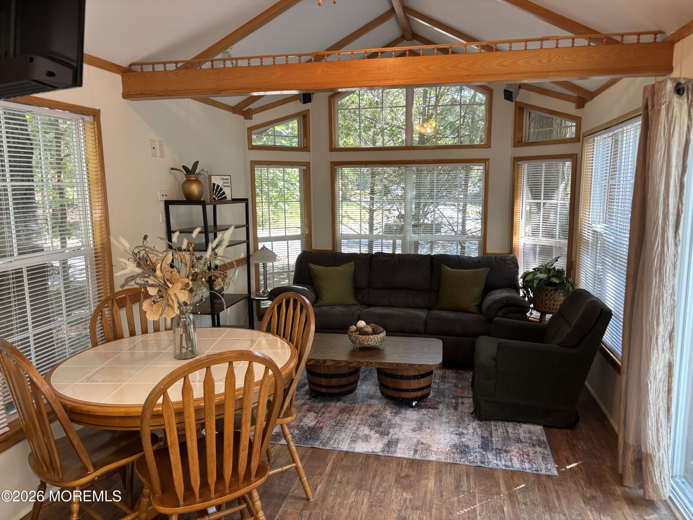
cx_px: 346
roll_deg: -0.6
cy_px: 260
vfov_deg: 53.1
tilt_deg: -10.2
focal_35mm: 26
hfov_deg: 67.3
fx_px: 521
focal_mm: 5.96
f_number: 1.6
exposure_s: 1/120
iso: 125
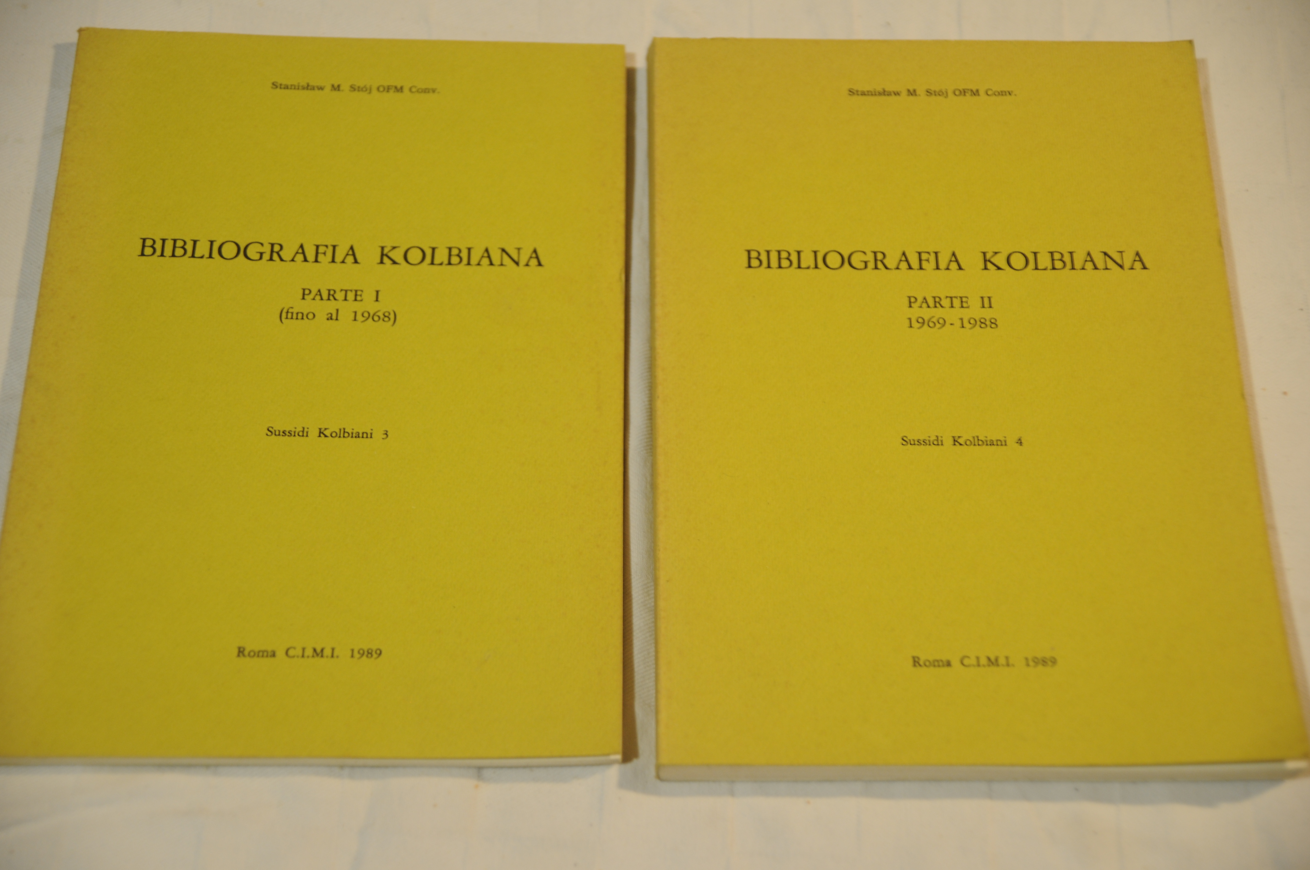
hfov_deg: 33.4
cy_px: 435
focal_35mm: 60
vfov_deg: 22.6
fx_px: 2181
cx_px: 655
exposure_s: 1/15
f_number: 2.8
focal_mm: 40
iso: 200
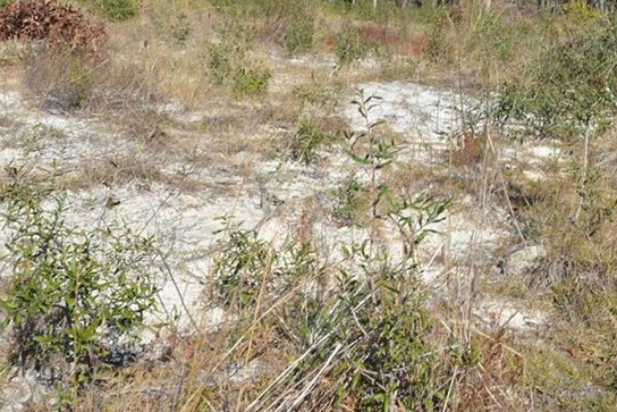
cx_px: 392
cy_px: -133
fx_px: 857
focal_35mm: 50
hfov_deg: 39.3
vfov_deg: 23.6
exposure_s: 1/250
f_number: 8
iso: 110
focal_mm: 17
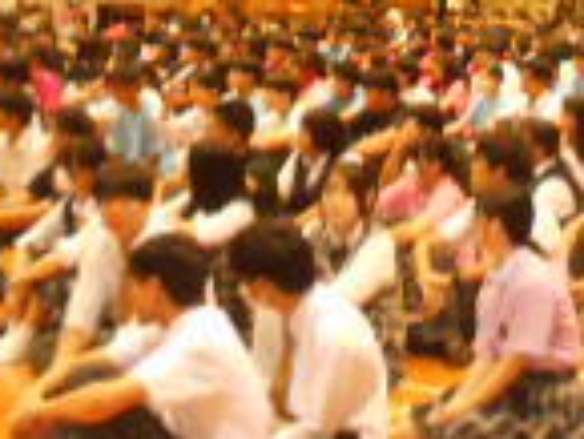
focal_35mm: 150
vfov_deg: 9.7
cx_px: 391
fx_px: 2533
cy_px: -169
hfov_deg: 13.1
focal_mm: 5.8
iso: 1000
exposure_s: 1/30
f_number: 3.6
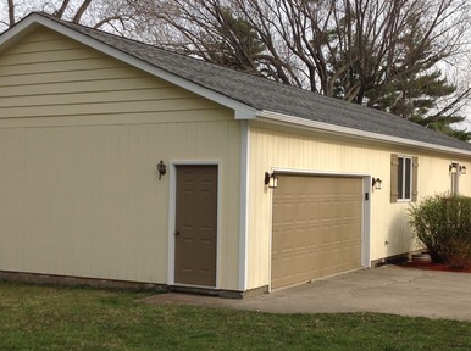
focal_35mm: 58
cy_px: 190
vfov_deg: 25.1
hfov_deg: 33.3
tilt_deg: +1.2
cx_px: 243
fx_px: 788
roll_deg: -1.3
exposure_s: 1/1163
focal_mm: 4.28
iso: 50
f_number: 2.4
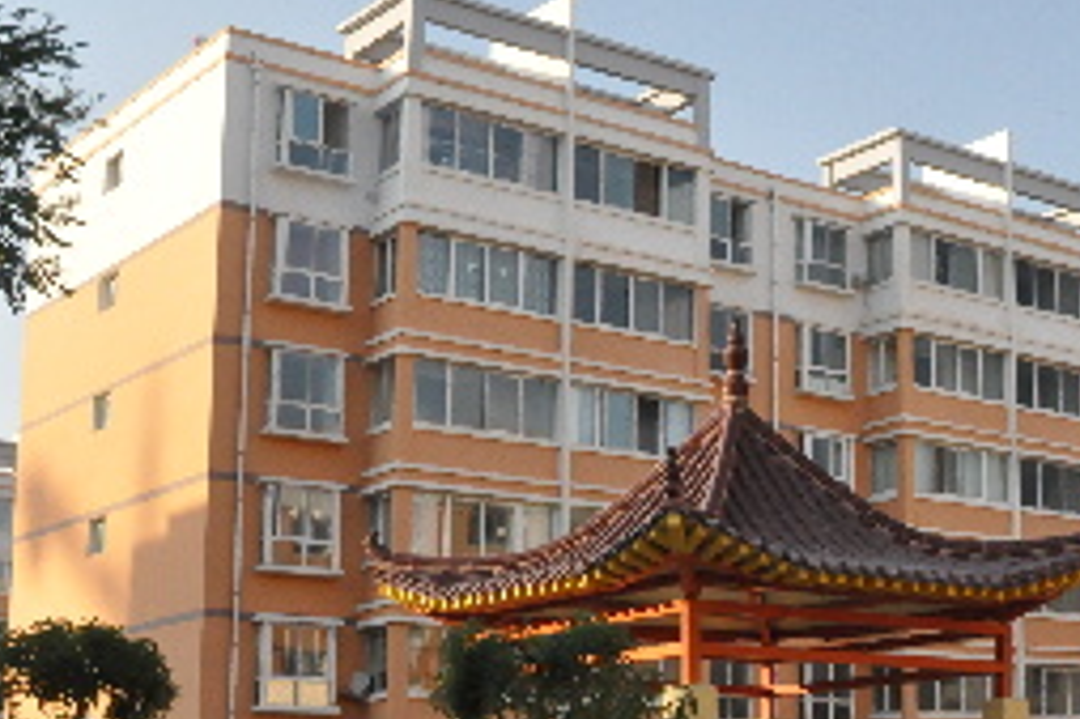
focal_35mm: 65
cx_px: 974
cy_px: 523
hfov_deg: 29.7
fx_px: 1949
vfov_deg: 20.8
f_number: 16
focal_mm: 22
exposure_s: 1/250
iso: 3200
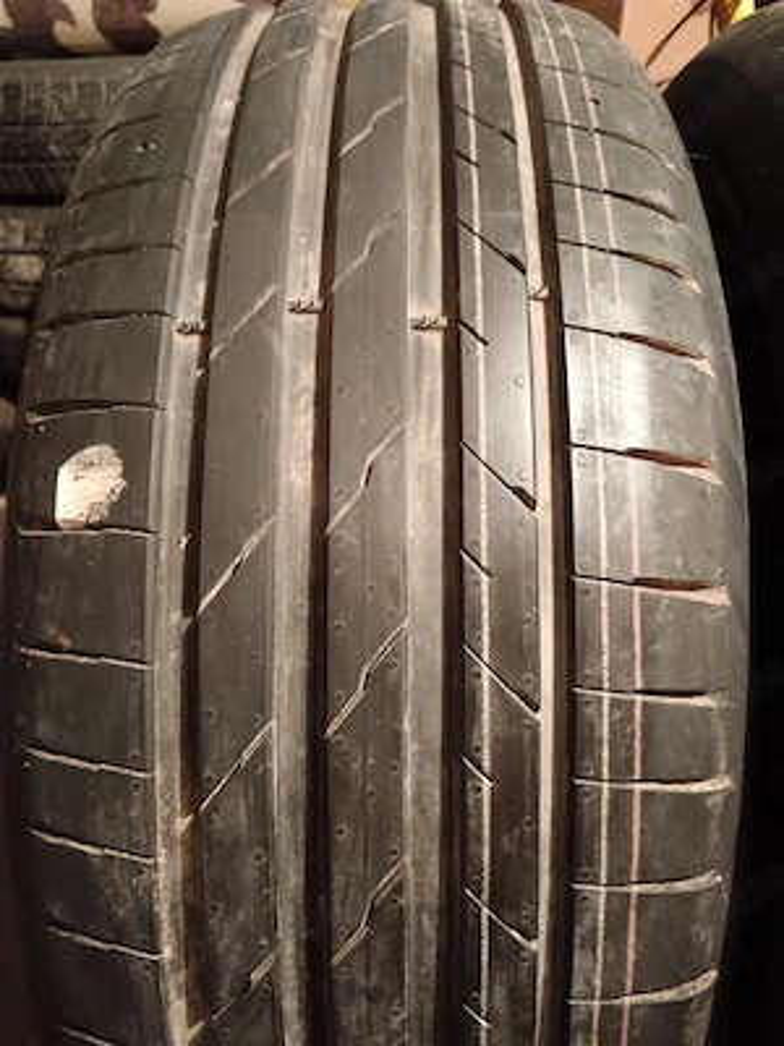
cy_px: 523
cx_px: 392
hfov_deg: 51.4
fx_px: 815
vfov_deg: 65.3
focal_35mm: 27
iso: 5548
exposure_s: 1/24
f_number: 1.9
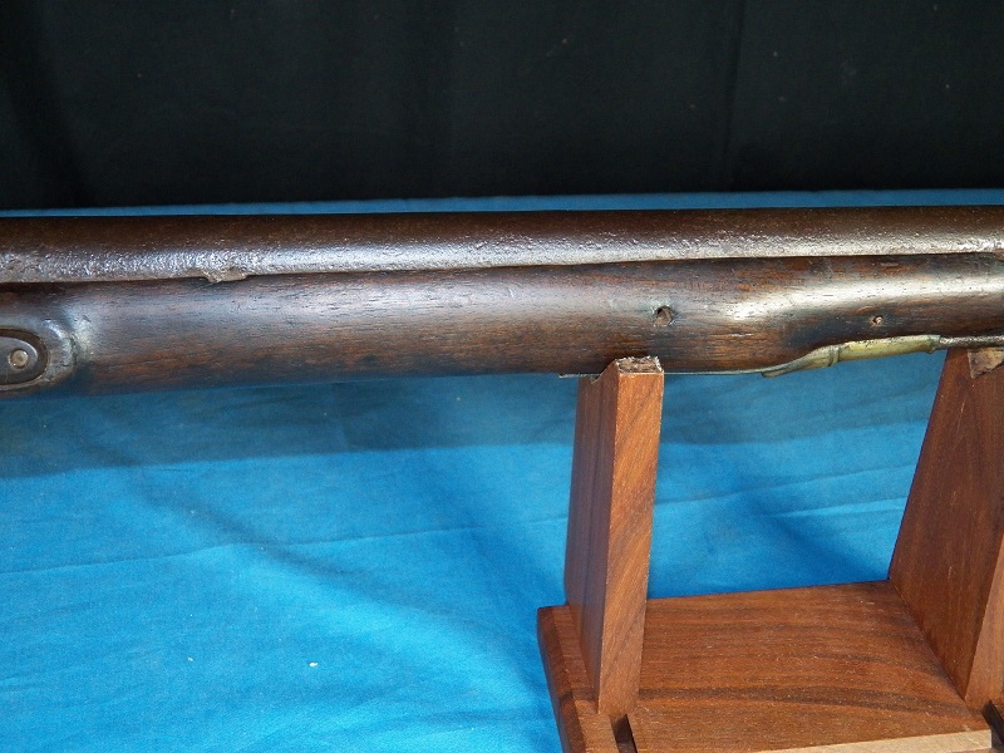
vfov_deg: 32.9
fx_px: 1276
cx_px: 502
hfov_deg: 42.9
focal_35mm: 44
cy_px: 376
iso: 400
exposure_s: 1/40
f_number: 3.2
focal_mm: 7.9
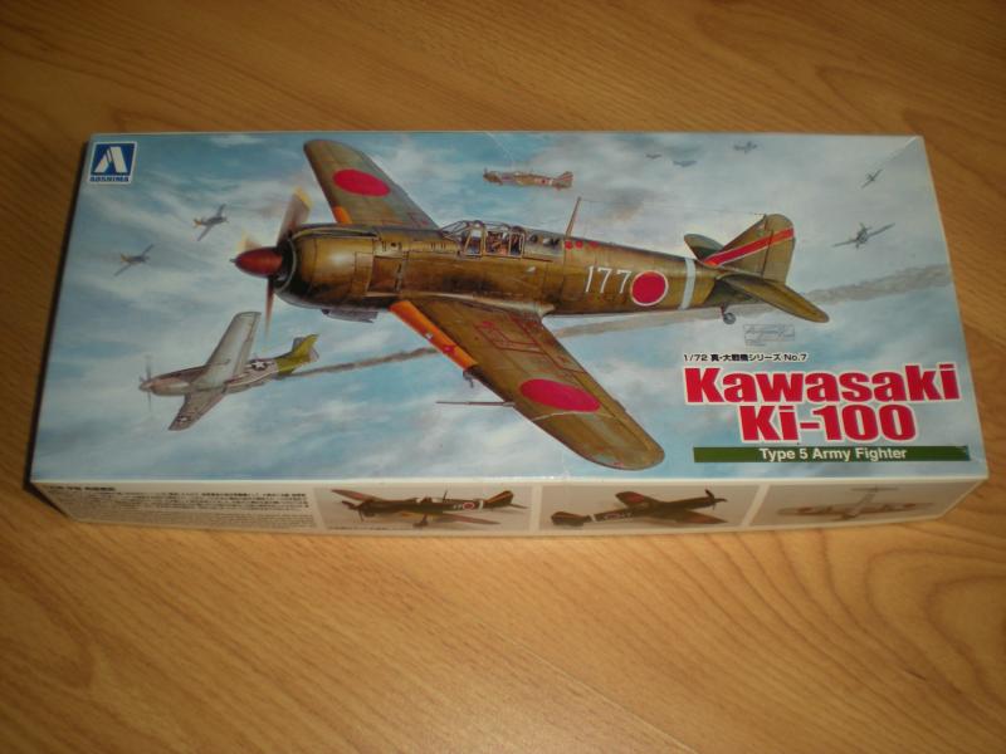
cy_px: 377
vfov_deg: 37.7
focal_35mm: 38
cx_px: 503
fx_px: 1104
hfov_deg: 49.0
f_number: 3.1
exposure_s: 1/34.4
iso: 64
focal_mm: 6.3
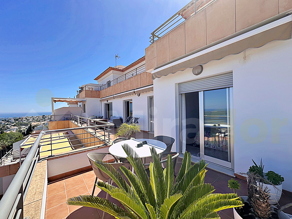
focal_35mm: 14
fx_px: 118
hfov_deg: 102.1
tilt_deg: -0.5
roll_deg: +0.8
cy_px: 110
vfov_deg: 85.7
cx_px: 146
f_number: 2.2
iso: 50
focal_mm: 2.22
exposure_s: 1/1575
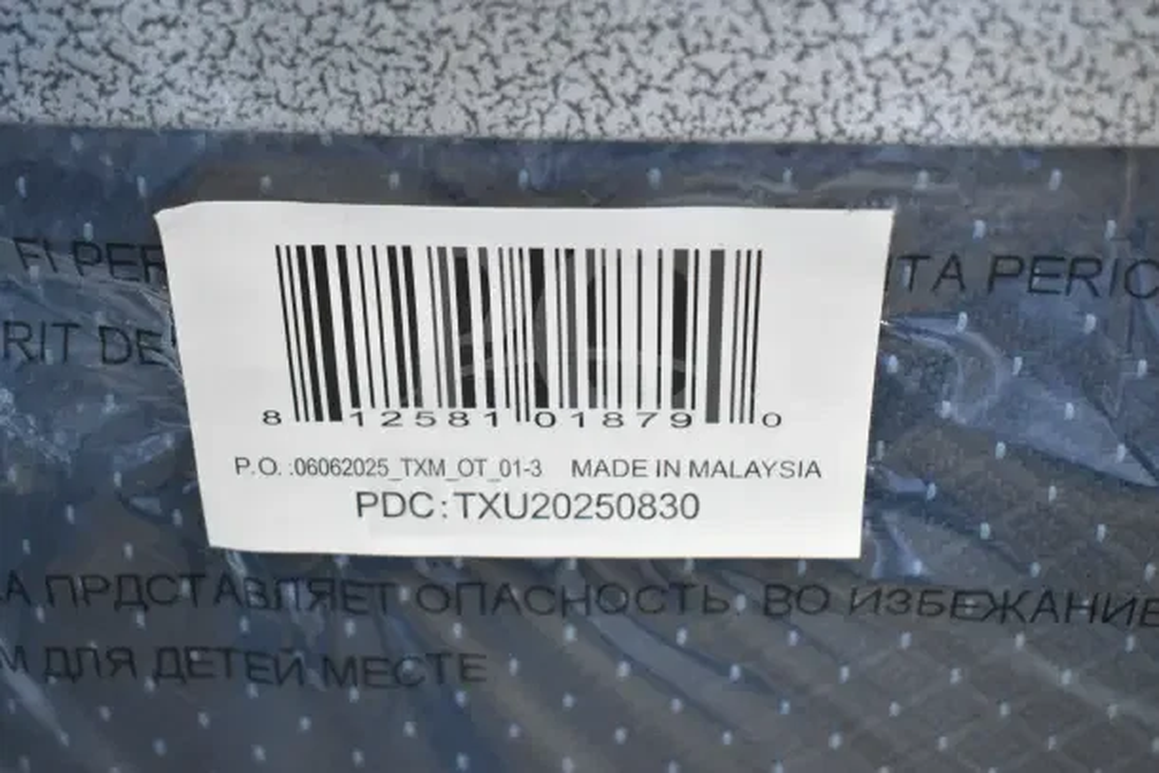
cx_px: 580
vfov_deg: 30.9
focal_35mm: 44
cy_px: 386
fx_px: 1401
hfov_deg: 45.0
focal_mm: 29
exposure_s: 1/50
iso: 3600
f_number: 4.2
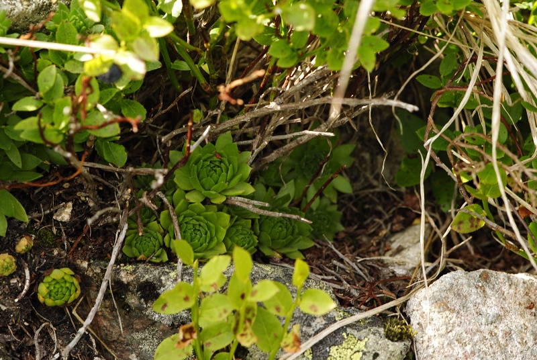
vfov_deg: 10.8
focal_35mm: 128
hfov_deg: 16.0
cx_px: 268
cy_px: 180
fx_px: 1905
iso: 100
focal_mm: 85
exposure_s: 1/40
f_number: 7.1
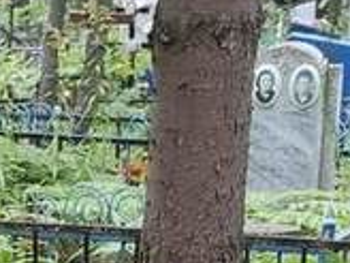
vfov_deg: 8.4
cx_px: -92
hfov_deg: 11.9
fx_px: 1638
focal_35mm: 162
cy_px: 626
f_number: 1.75
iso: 181
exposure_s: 1/60
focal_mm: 4.77
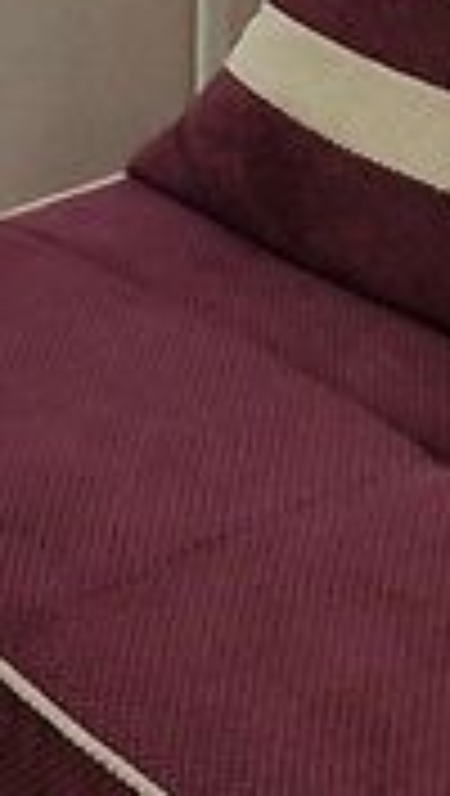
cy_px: 45
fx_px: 2706
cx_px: -252
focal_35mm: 128
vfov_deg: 16.5
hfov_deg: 9.2
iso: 500
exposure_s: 1/30
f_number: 2.2
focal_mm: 2.2
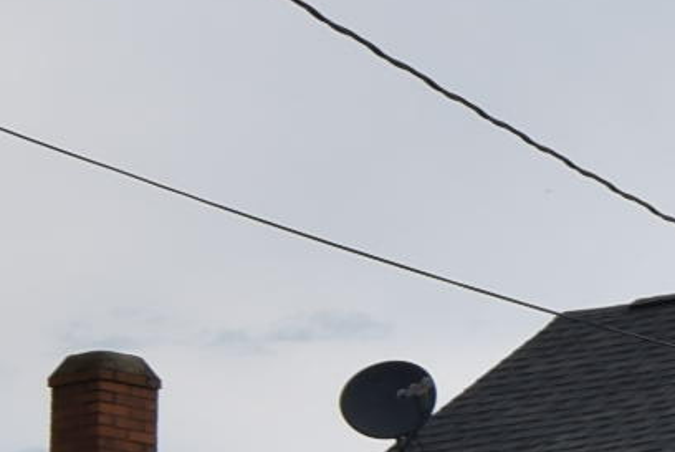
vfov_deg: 6.2
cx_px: 1429
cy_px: 505
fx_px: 4129
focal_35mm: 220
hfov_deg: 8.7
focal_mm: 20
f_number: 9
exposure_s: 1/320
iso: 200
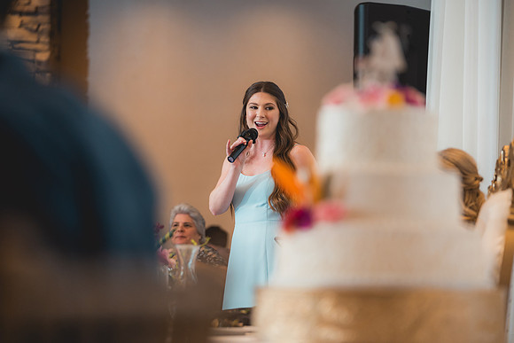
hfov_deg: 16.5
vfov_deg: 11.1
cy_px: 172
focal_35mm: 124
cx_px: 257
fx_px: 1771
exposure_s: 1/250
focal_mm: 124
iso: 1000
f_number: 2.8
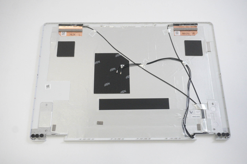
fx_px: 278
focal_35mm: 40
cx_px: 124
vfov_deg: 33.0
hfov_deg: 48.0
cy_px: 82
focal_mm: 27
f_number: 5.6
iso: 5000
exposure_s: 1/250
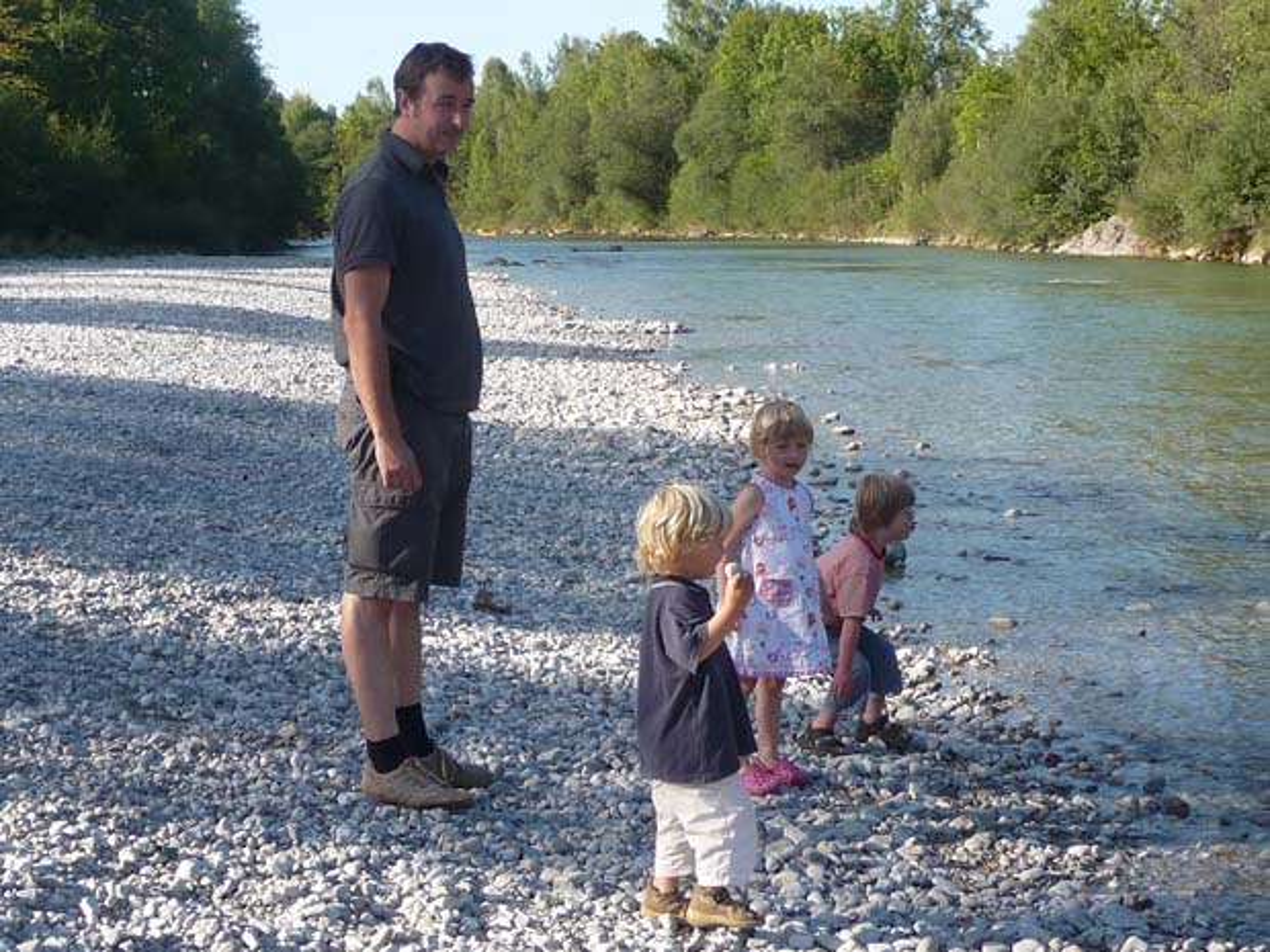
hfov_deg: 30.3
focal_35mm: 64
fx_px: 2348
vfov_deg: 22.9
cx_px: 635
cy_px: 476
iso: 100
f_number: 3.9
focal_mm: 6.7
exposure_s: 1/400
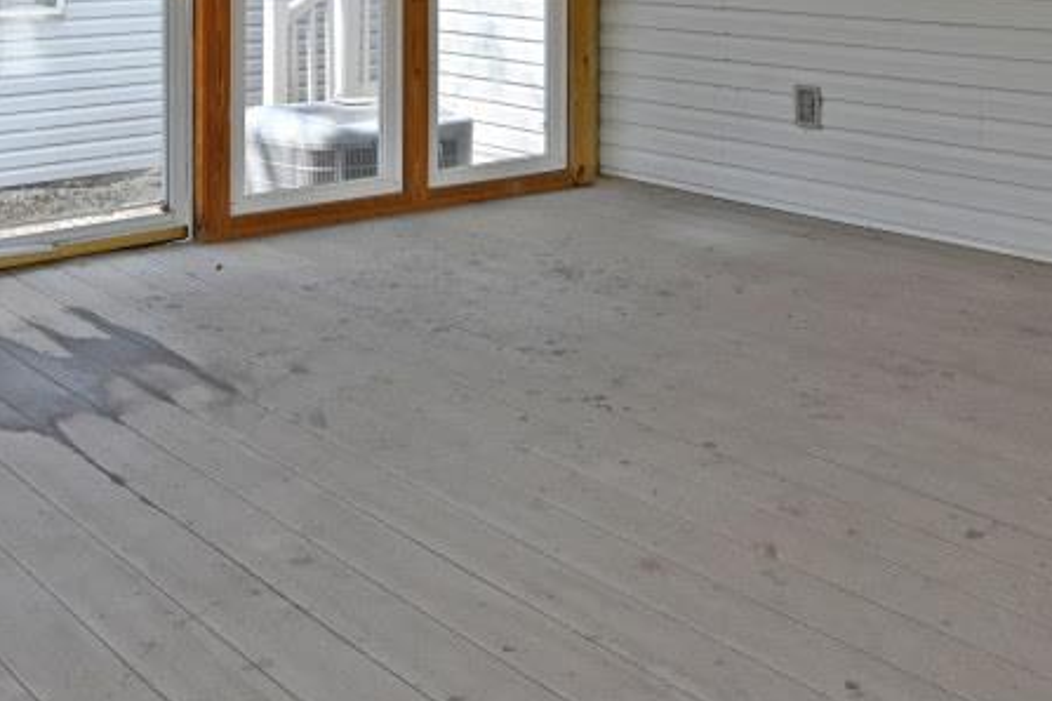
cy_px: -92
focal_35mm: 47
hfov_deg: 41.5
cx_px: 671
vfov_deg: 26.2
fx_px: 1373
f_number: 5.6
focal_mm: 14
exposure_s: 1/125
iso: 125
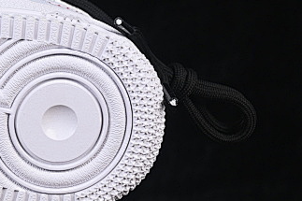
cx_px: -197
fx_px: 2104
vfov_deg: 5.5
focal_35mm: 251
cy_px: 0
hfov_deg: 8.0
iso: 160
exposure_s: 1/80
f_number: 8
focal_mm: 50
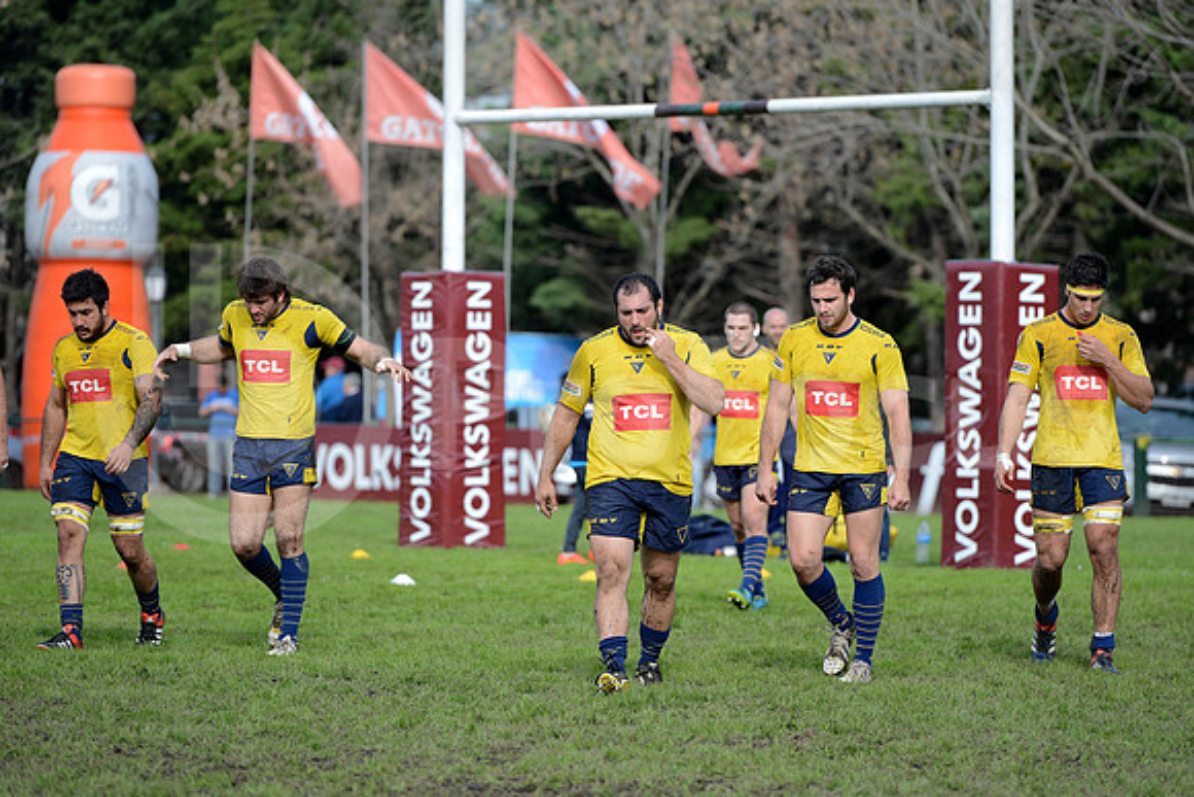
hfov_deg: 10.3
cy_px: 398
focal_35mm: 200
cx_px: 597
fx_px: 6635
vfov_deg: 6.9
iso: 500
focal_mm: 200
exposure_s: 1/2500
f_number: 4
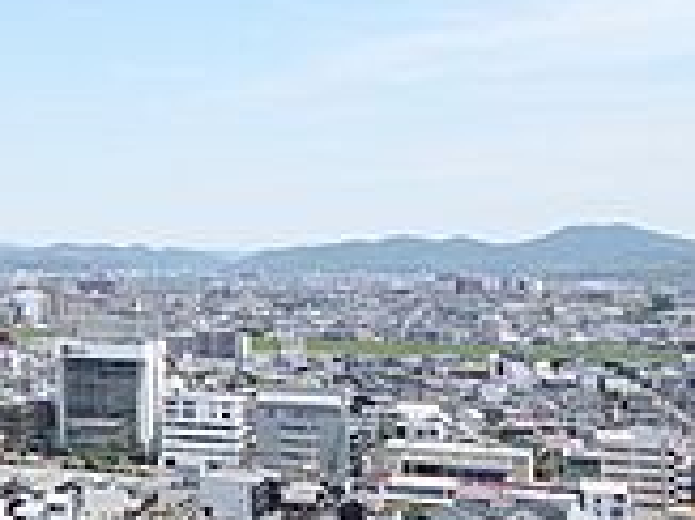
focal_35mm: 71
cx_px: -529
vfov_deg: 20.6
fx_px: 1424
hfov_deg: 20.3
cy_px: 158
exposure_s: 1/2500
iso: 125
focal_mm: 7.6
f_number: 2
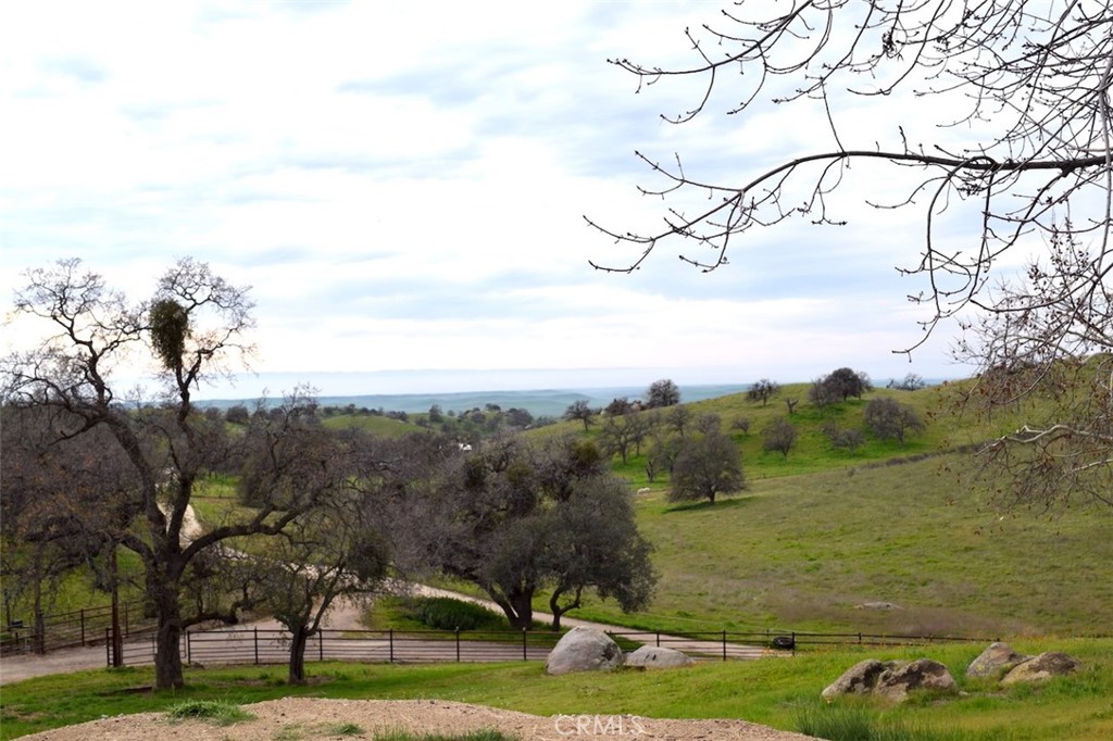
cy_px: 370
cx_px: 556
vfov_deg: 30.8
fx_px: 1344
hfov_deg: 45.0
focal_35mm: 44
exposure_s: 1/200
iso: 100
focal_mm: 29
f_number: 8
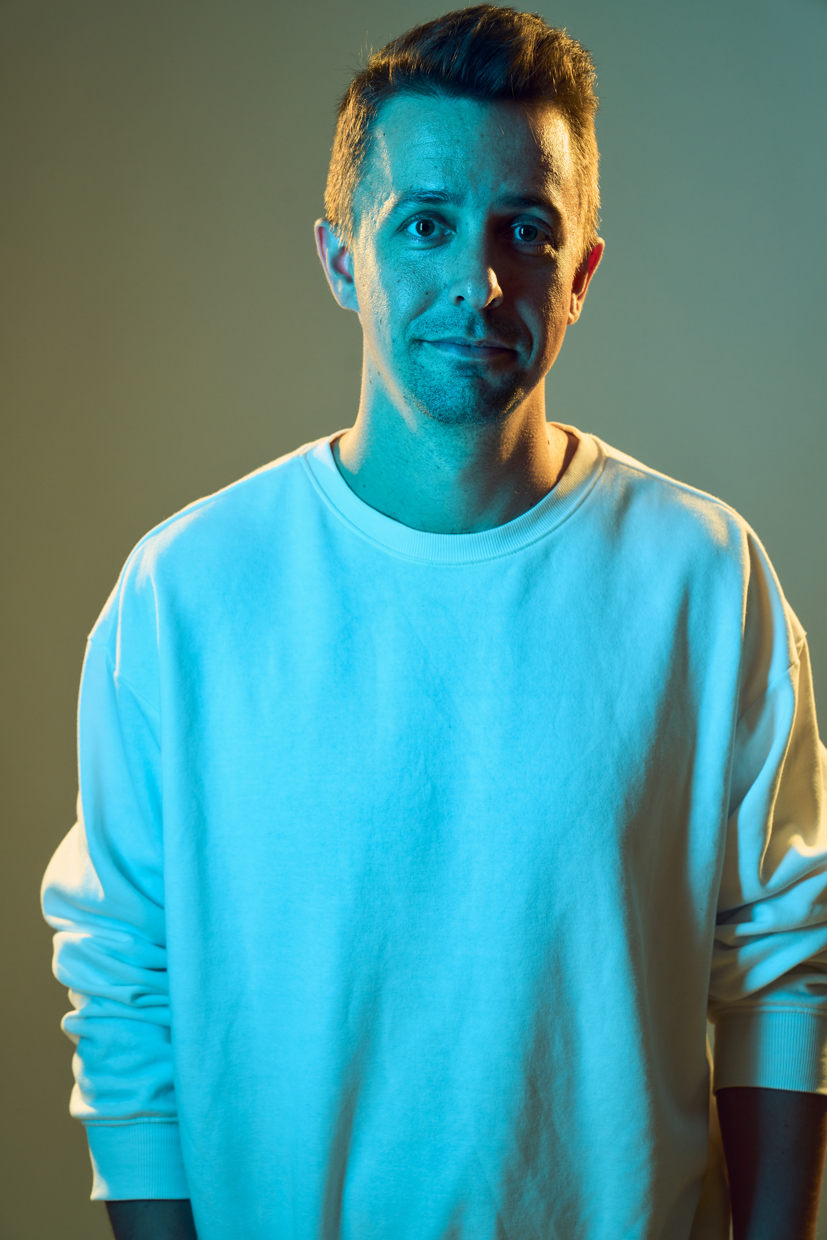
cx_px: 414
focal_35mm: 70
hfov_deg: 19.5
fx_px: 2412
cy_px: 620
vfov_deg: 28.8
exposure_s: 1/250
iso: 500
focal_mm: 70
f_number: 5.6
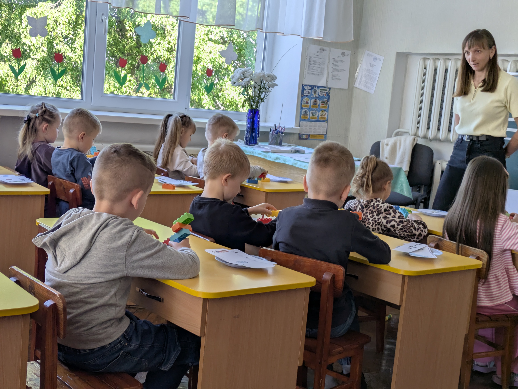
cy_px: 194
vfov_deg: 28.6
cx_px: 259
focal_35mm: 51
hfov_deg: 37.5
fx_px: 763
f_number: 1.89
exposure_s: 1/119
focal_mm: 5.43
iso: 43
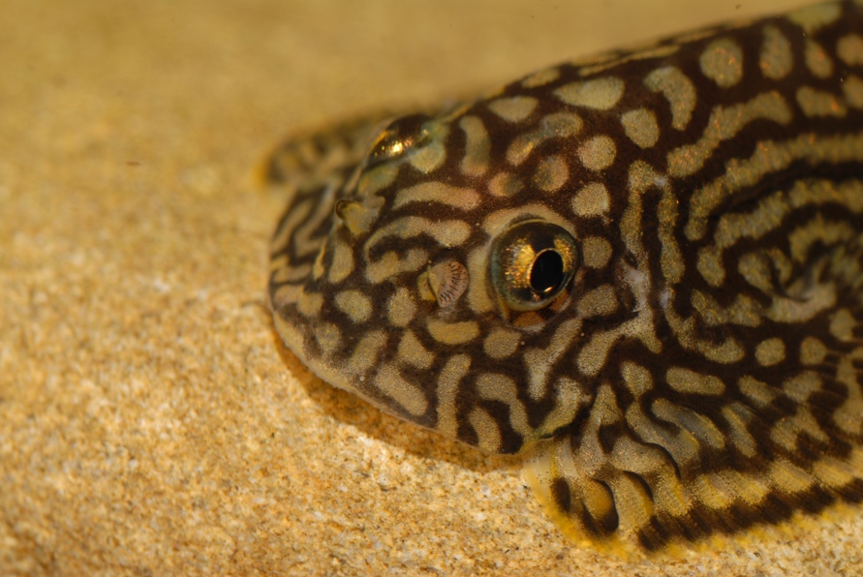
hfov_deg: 13.0
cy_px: 288
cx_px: 432
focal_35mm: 158
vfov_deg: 8.7
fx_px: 3779
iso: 100
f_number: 22
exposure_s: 1/60
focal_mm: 105
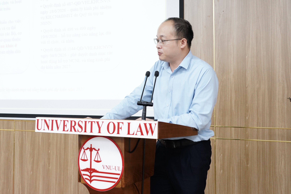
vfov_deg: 38.9
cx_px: 146
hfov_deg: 55.8
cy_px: 97
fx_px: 275
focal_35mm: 34
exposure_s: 1/160
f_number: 5
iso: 5000
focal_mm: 34
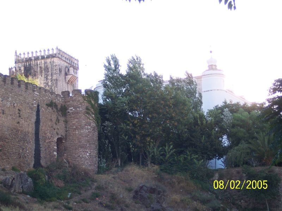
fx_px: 725
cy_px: 106
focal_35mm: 89
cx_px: 141
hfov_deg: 22.0
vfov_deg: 16.6
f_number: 4.1
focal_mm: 18.7
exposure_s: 1/250
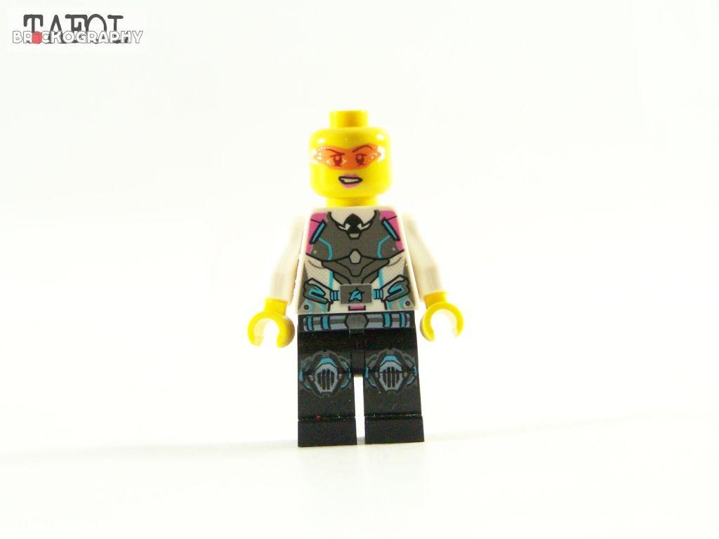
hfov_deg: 16.8
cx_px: 360
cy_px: 270
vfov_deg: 12.7
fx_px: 2430
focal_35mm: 117
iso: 400
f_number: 3.6
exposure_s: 1/60
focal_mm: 19.4
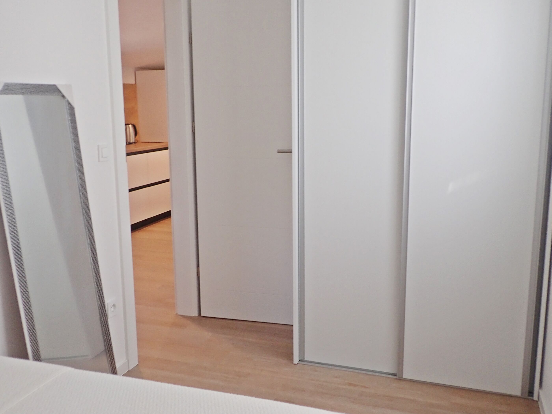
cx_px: 276
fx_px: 478
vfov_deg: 46.8
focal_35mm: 30
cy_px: 207
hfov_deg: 60.0
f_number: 2.3
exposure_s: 1/60
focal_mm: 5.5
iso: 125
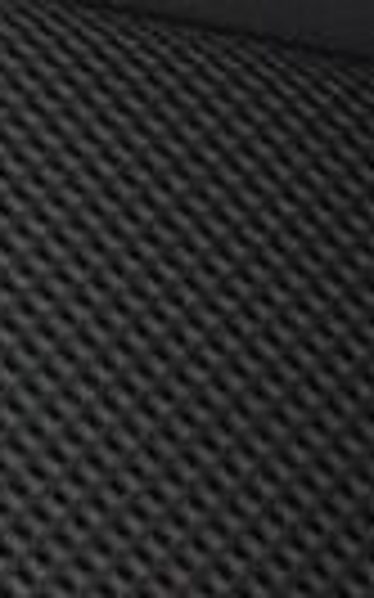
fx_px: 2890
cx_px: -892
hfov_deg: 6.5
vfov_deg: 11.6
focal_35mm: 177
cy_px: 742
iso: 3200
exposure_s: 1/125
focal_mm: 18
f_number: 3.5
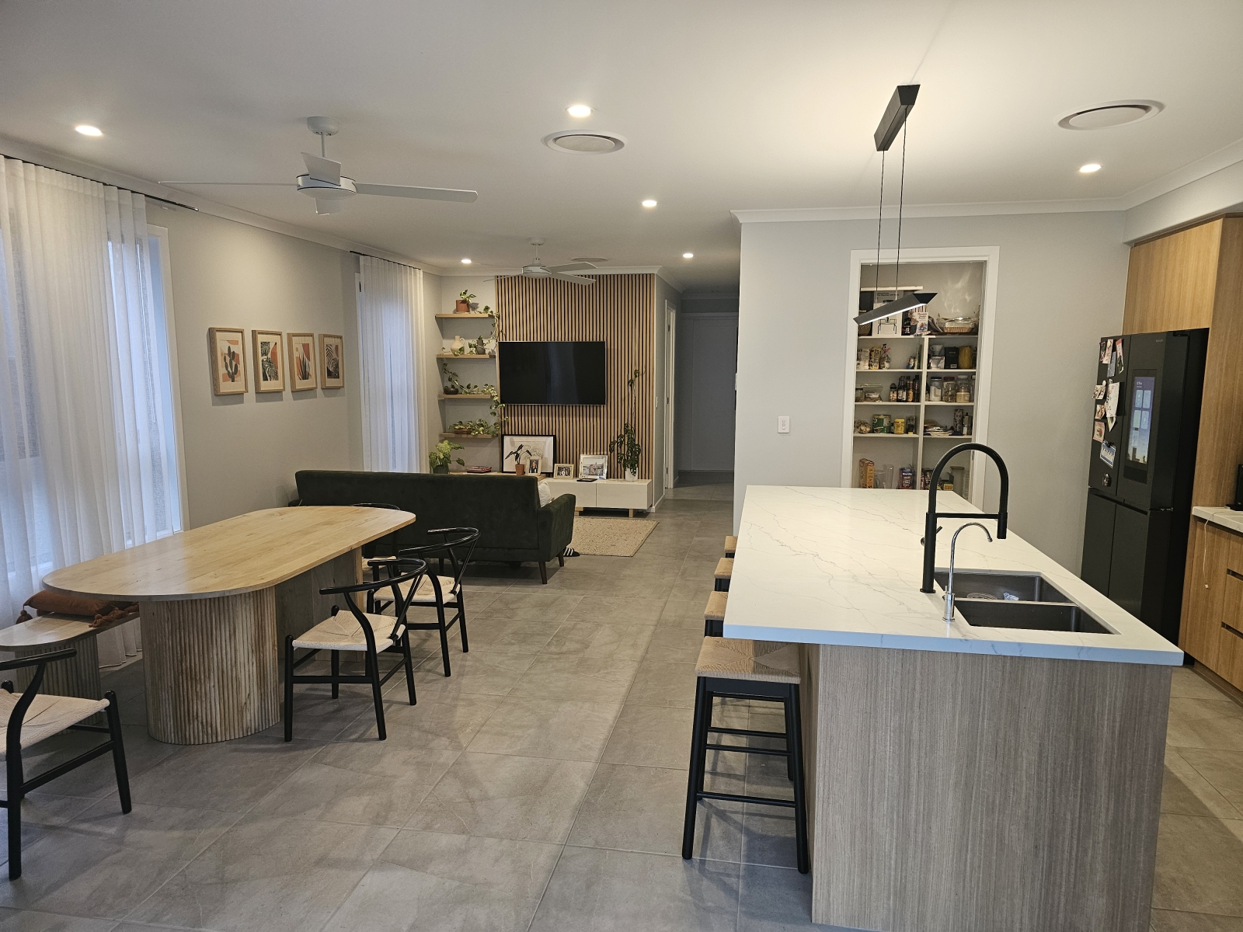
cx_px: 622
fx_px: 826
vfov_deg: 58.9
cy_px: 466
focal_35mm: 23
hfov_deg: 73.9
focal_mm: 6.3
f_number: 1.7
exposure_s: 1/100
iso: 250
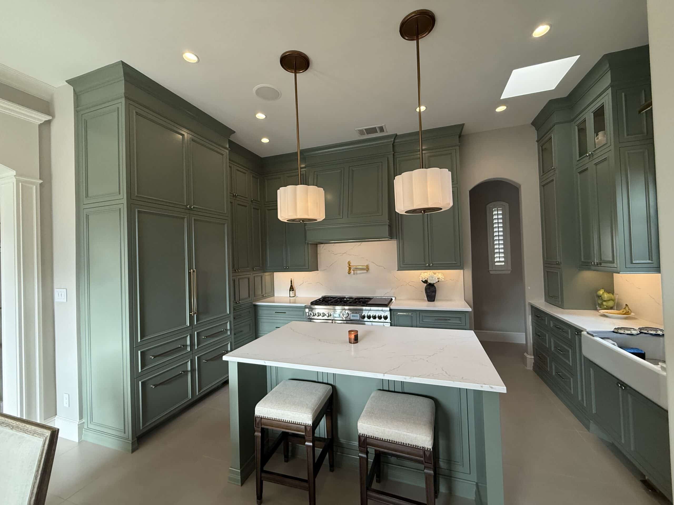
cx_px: 337
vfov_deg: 85.7
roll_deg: +1.3
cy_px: 252
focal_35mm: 14
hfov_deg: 102.1
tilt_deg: +0.9
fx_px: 273
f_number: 2.2
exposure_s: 1/100
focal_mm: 2.22
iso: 250
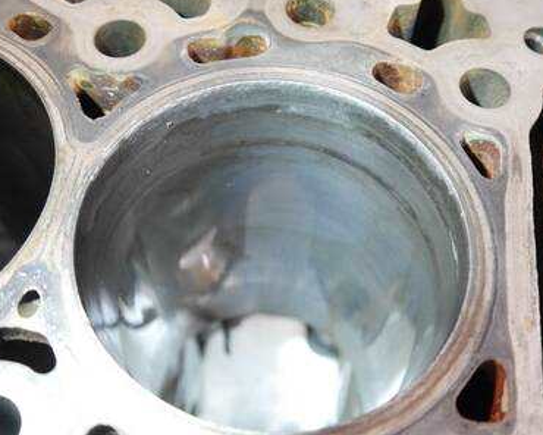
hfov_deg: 42.9
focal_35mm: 43
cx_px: 282
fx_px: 691
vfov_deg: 34.9
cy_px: 231
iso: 3200
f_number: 4
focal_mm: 17
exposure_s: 1/100
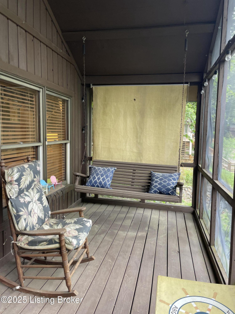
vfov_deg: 67.3
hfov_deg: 53.0
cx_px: 118
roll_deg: -2.2
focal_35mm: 26
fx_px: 235
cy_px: 157
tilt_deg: -4.3
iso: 125
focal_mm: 4.2
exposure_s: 1/109
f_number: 1.6
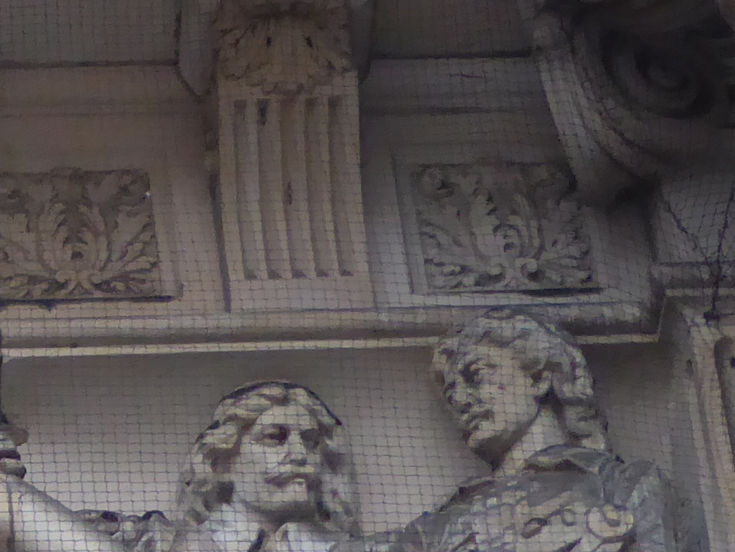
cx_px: -392
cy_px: 530
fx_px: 5756
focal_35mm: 271
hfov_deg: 7.2
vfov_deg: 5.5
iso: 400
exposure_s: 1/50
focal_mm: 10.9
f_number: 4.3
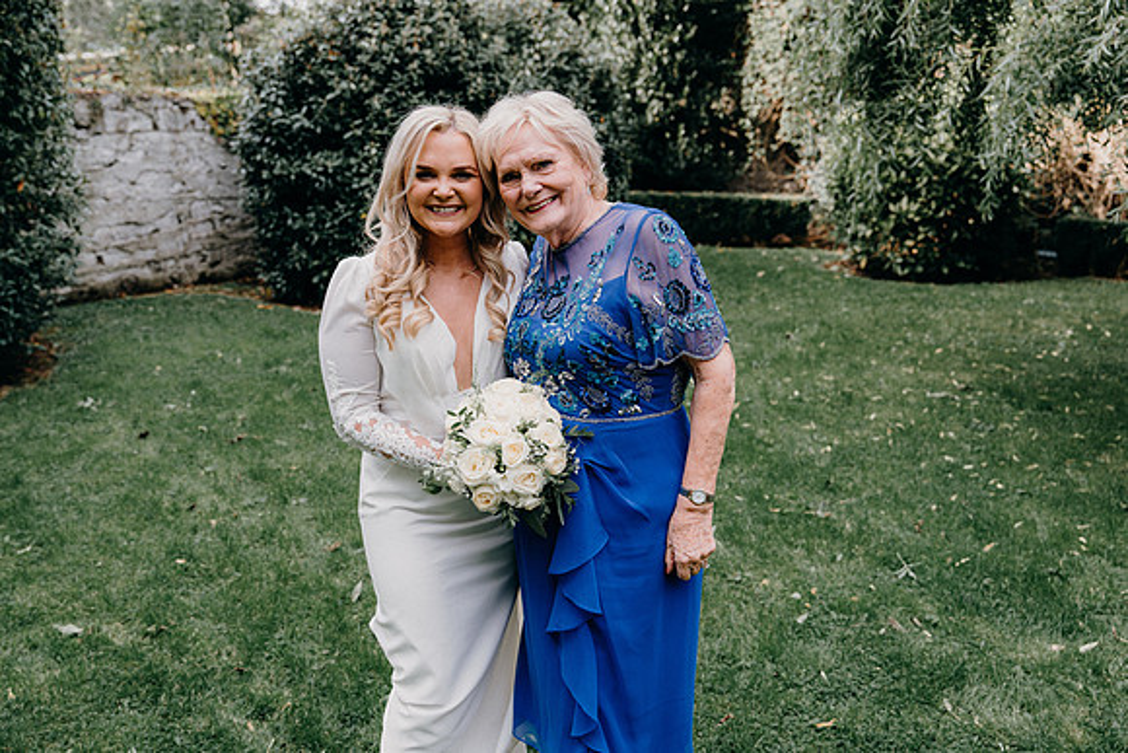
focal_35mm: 33
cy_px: 376
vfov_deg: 40.0
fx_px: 1034
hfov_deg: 57.2
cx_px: 564
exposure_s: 1/200
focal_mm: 33
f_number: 3.5
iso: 125
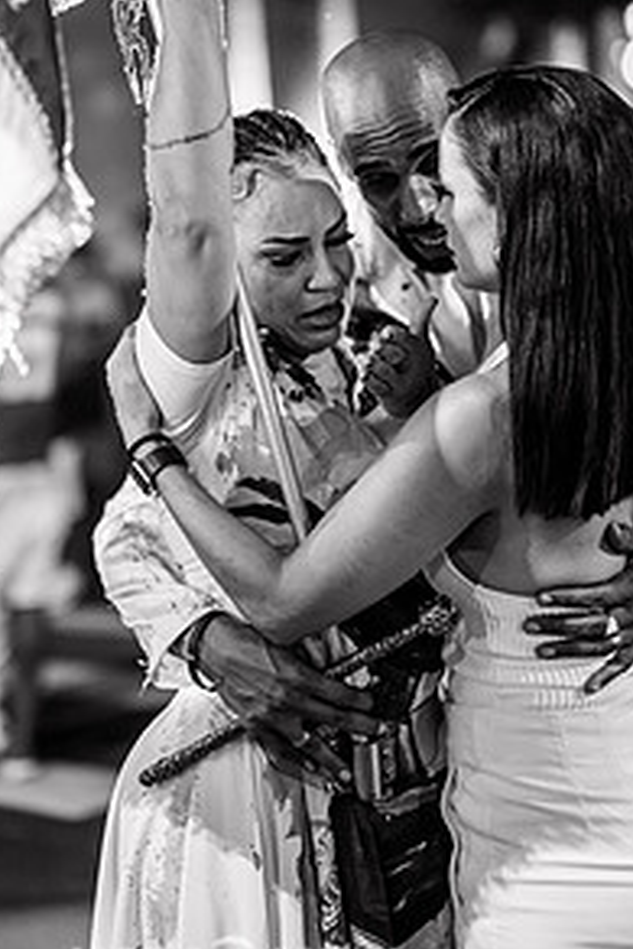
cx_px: 230
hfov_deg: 17.7
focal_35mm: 77
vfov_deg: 26.1
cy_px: 283
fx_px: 2028
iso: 2000
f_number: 1.2
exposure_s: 1/320
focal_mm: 50
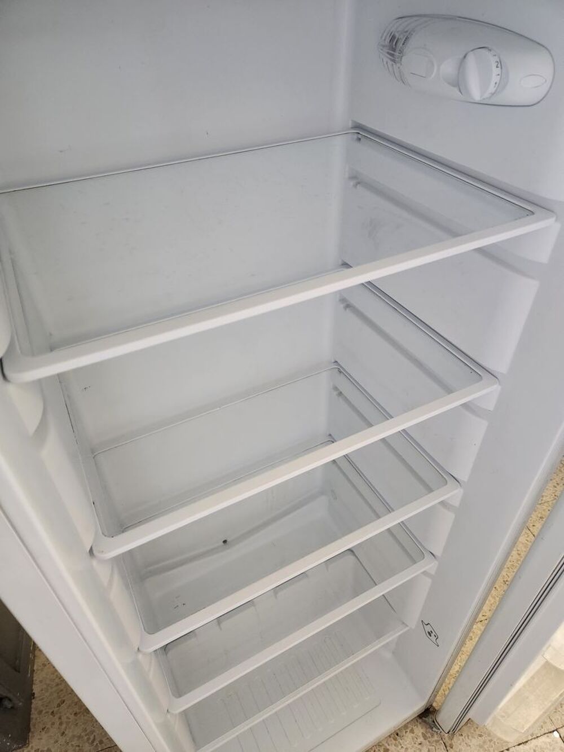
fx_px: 500
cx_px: 282
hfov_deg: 58.9
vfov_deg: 73.9
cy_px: 376
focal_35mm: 23
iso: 800
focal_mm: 5.4
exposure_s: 1/60
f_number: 1.8
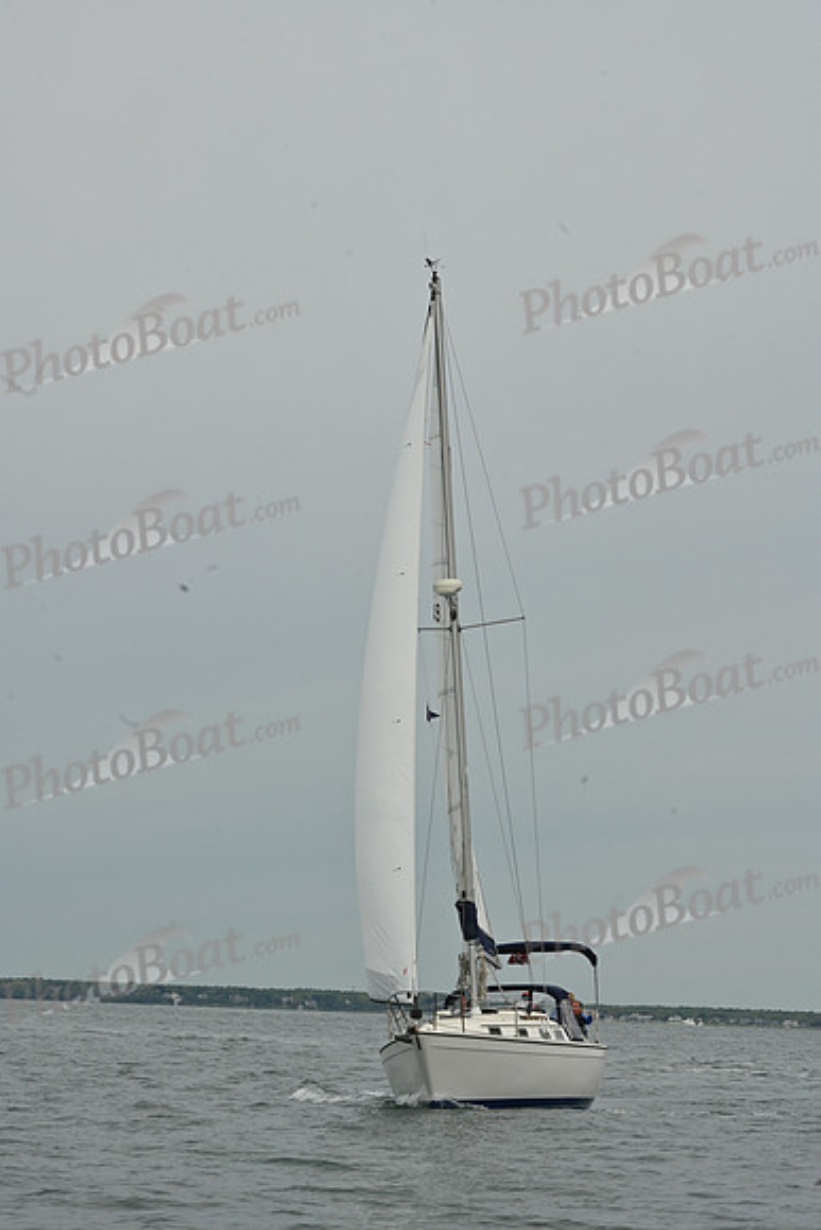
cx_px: 410
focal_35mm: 116
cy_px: 615
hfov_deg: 11.8
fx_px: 3965
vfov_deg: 17.6
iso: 320
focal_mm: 116
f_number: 14
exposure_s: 1/800
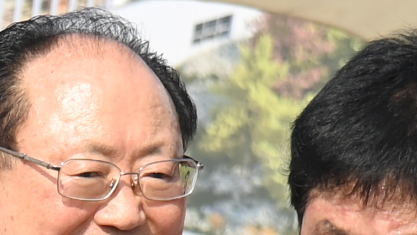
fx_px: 10027
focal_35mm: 907
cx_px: -736
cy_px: 613
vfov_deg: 1.3
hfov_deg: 2.4
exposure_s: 1/500
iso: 200
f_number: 7.1
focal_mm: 120
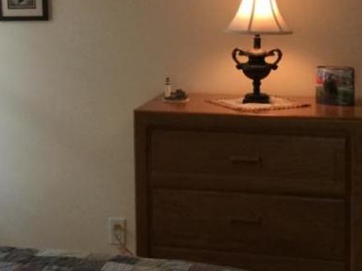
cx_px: 142
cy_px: 67
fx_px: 868
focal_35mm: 83
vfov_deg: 17.7
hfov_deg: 23.5
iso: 100
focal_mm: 3.3
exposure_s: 1/30
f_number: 2.4
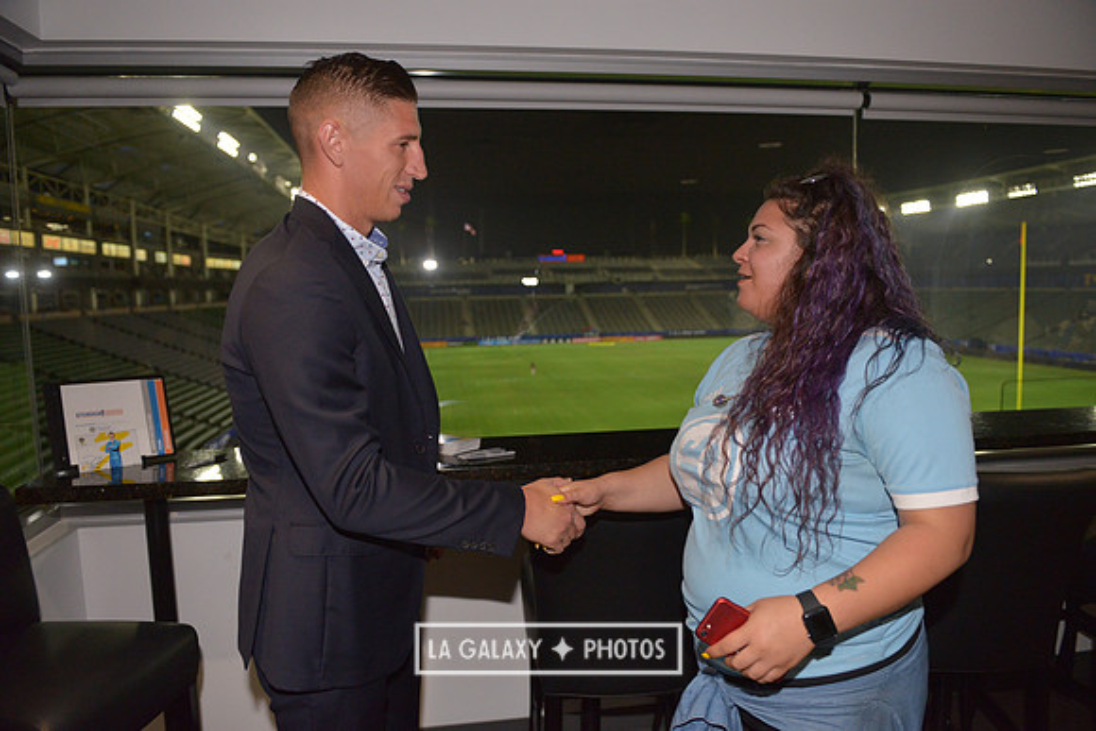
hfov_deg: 69.4
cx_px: 548
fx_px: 792
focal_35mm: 26
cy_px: 366
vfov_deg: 49.6
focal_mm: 26
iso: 2500
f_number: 3.2
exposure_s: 1/1600
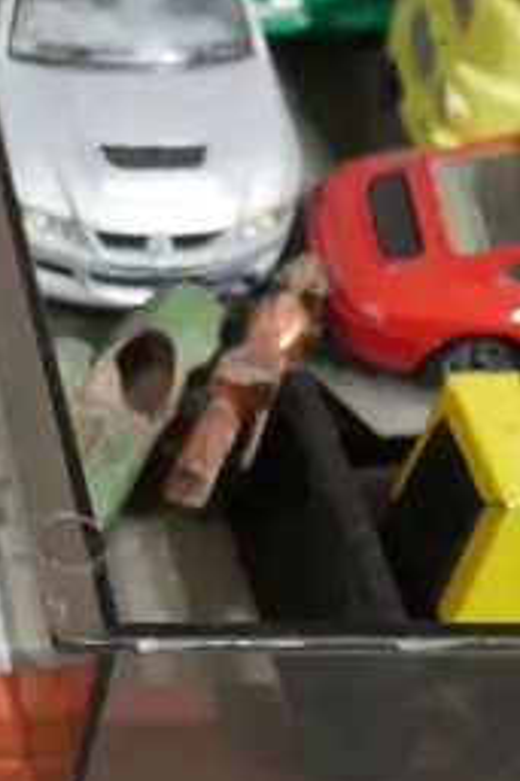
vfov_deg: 17.4
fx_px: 2517
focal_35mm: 116
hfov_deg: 10.5
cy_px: 678
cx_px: -643
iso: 640
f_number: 3.5
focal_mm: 14
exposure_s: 1/60
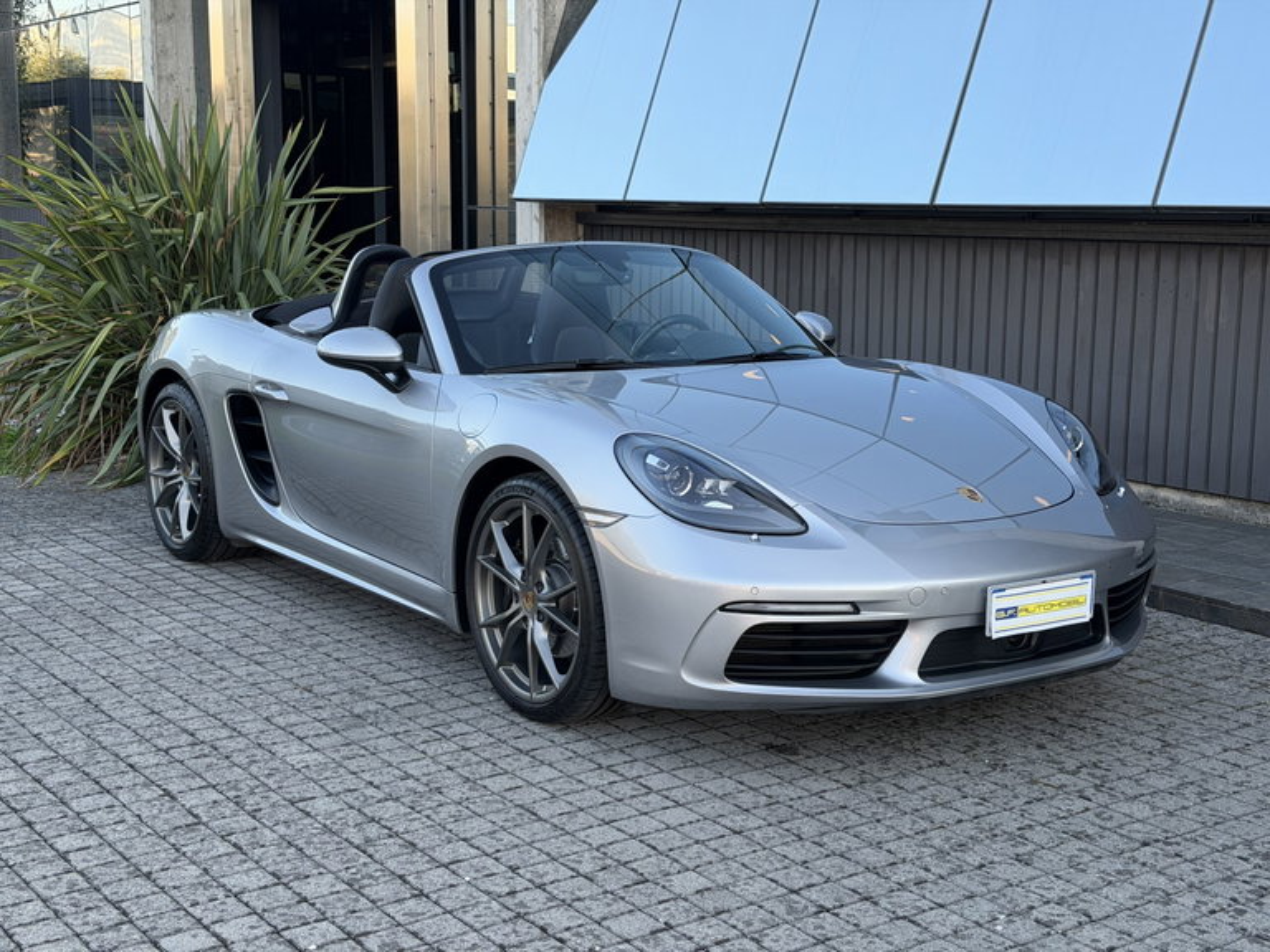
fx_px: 1761
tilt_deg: -10.3
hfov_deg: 39.7
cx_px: 635
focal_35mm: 48
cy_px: 476
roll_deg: -0.5
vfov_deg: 30.3
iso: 64
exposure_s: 1/366
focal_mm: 6.76
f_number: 1.78
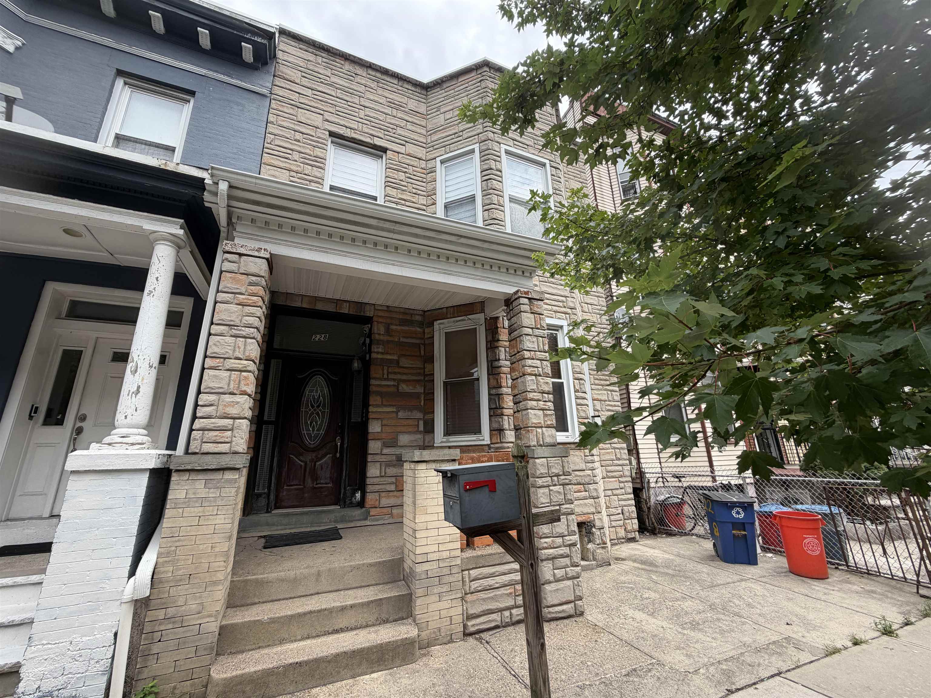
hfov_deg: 102.1
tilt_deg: +15.0
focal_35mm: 14
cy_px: 349
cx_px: 466
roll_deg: +1.3
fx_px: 377
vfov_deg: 85.7
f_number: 2.2
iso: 50
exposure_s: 1/502
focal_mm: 2.22
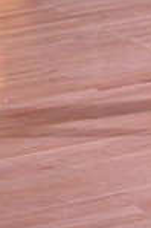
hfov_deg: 4.6
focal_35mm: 292
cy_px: -194
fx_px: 1841
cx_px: 283
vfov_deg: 6.9
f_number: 5
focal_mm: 75
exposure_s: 1/400
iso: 5000
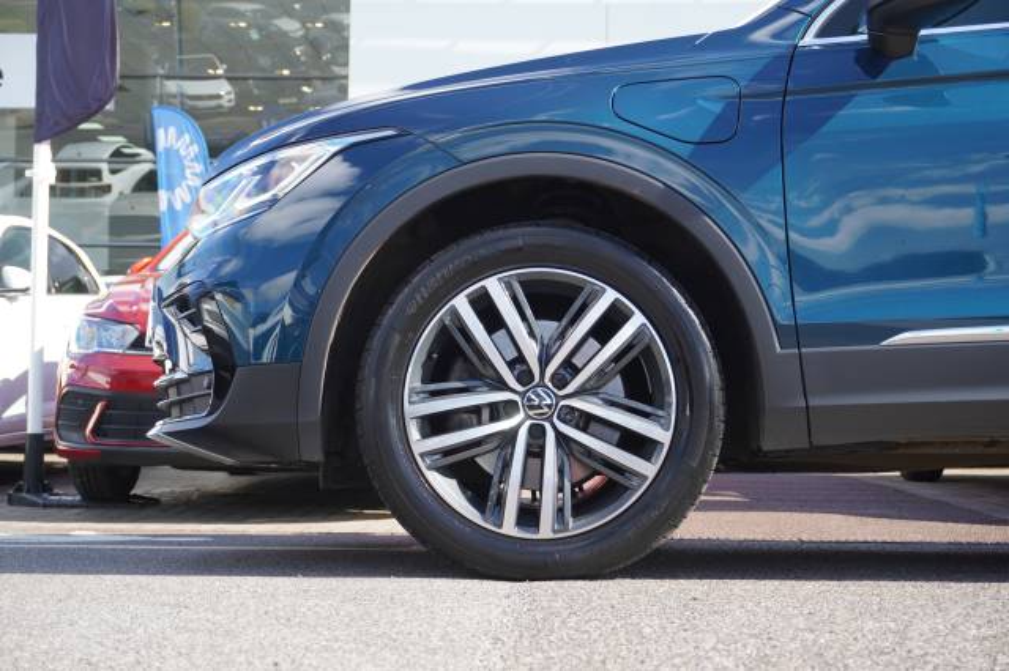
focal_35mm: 52
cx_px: 504
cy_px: 336
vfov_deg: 25.7
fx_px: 1471
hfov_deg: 37.9
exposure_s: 1/60
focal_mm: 35
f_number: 5.6
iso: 100
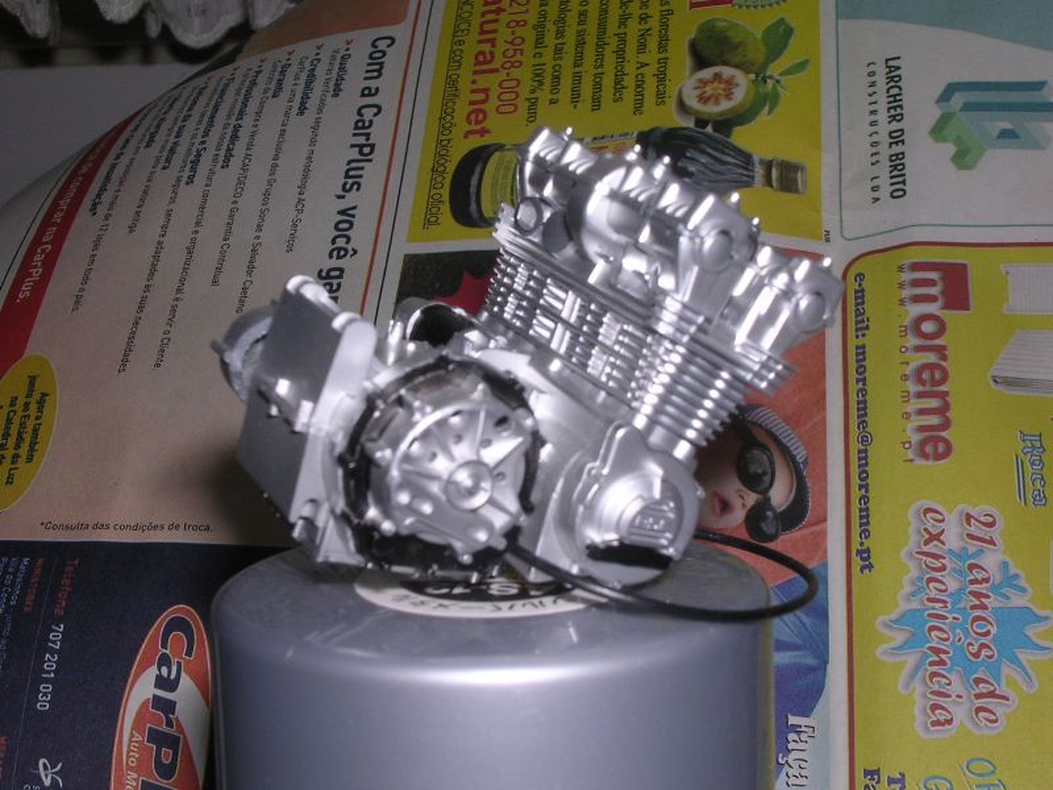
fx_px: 1825
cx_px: 526
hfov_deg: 32.2
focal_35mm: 60
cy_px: 395
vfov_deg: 24.4
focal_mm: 9.1
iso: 100
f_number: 6.8
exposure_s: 1/60.1
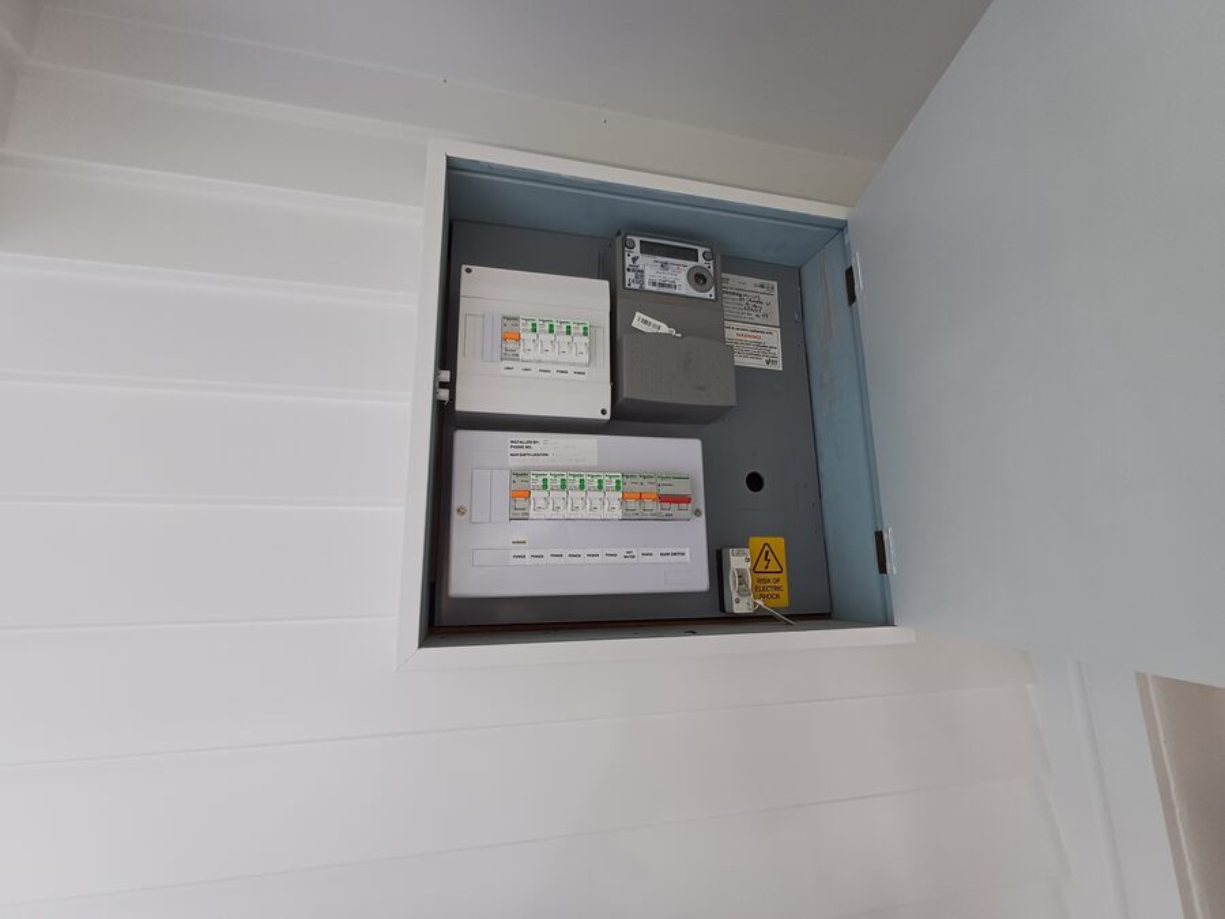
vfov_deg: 78.1
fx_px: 566
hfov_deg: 94.5
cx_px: 612
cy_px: 460
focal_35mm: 16
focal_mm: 1.64
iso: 64
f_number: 2.2
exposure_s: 1/50
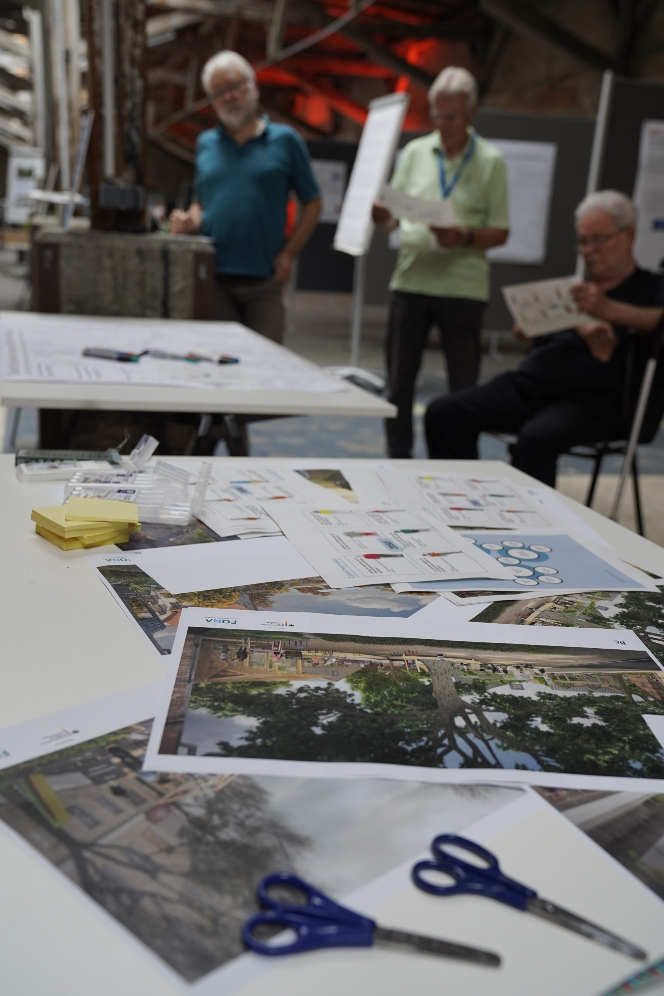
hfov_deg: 35.9
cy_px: 498
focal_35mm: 37
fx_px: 1023
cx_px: 332
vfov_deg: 51.9
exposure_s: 1/160
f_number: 4
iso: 1000
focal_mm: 37
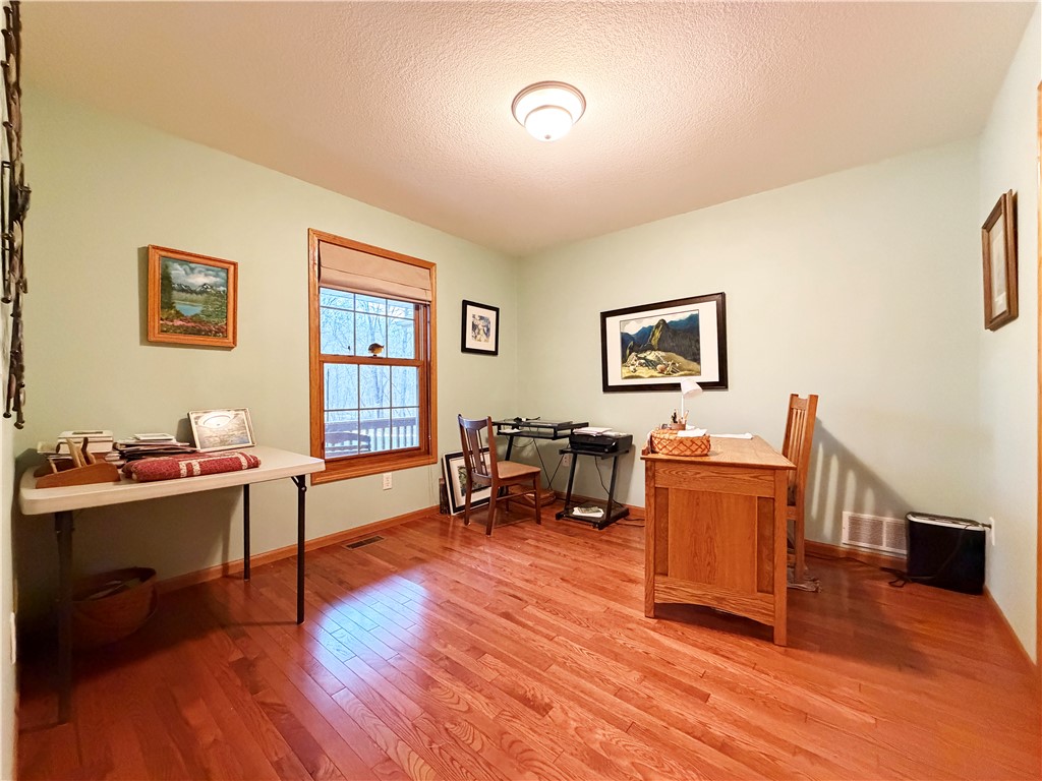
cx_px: 521
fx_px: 421
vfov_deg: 85.7
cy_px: 390
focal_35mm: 14
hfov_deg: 102.1
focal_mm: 2.22
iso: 800
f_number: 2.2
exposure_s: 1/60
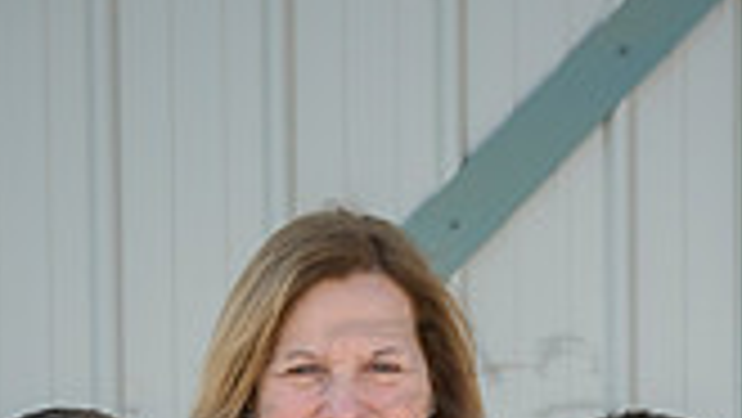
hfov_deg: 10.1
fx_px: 4212
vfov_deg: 5.5
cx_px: 432
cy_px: 917
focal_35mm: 214
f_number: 5
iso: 400
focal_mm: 75
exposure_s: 1/640
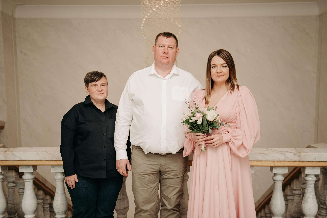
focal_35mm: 42
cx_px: 164
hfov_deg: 46.4
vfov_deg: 31.9
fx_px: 382
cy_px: 109
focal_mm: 42
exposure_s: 1/125
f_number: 2.8
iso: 320
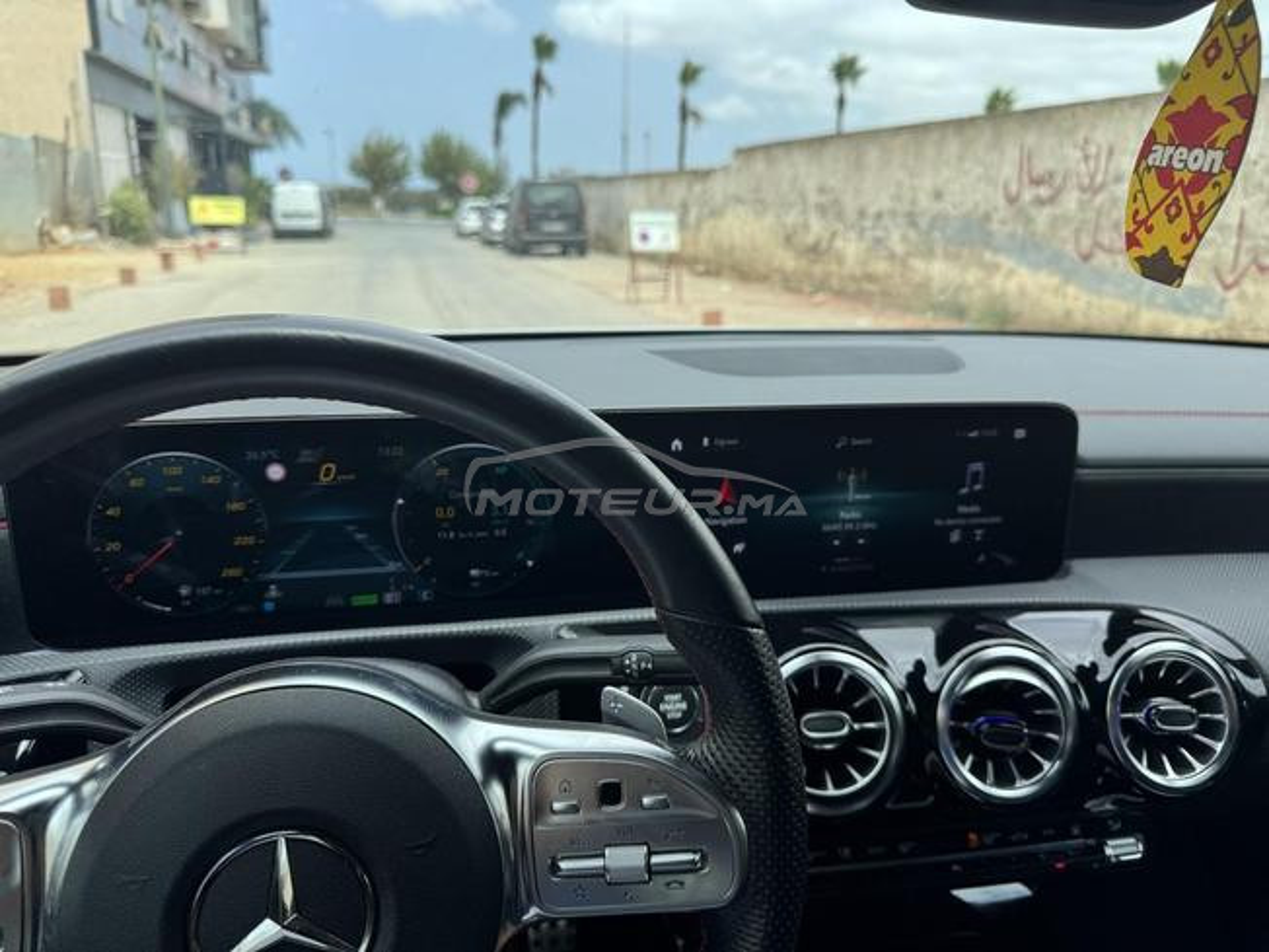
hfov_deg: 71.6
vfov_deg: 56.8
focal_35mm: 24
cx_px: 634
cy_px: 476
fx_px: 880
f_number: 1.78
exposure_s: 1/1721
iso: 80
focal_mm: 6.76
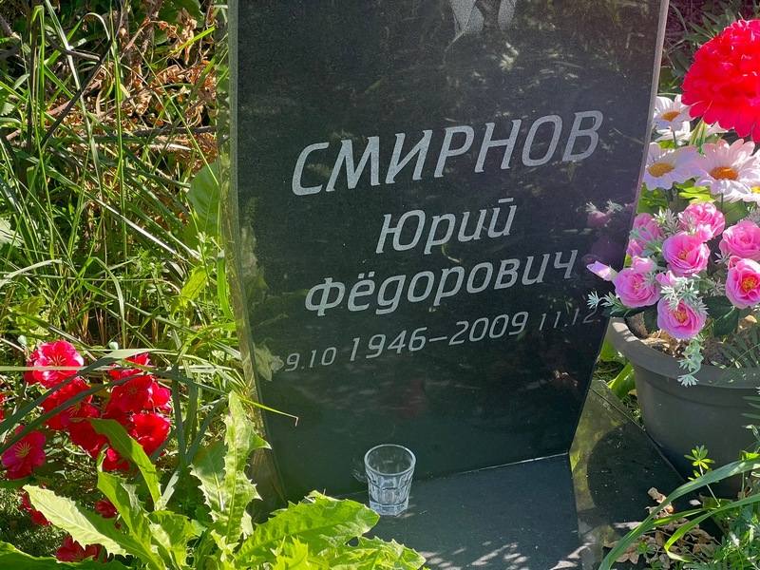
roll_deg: -5.5
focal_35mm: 77
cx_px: 380
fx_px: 1691
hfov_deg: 25.3
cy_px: 285
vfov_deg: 19.1
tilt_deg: -24.4
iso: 32
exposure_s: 1/99
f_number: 2.8
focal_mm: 9
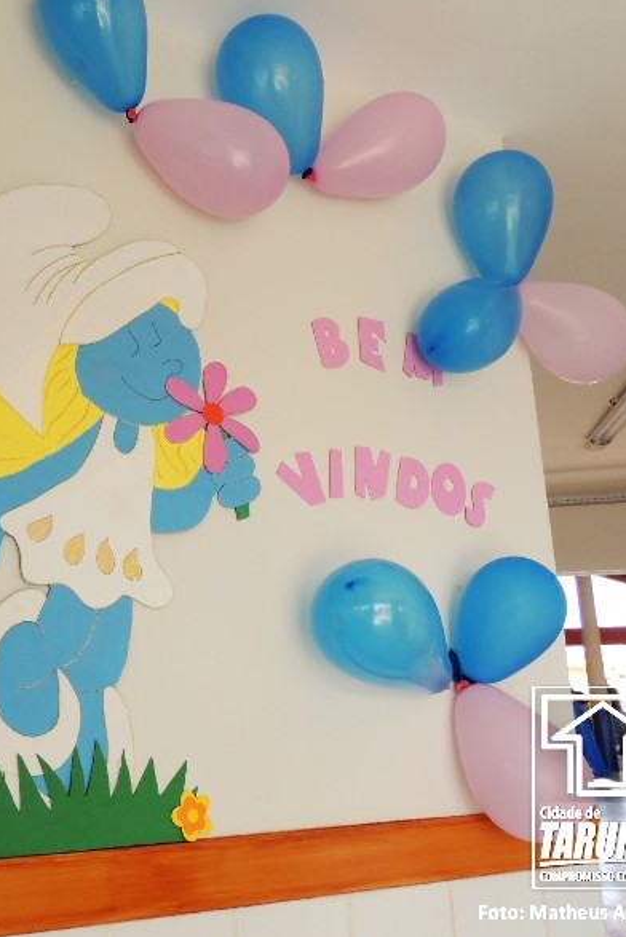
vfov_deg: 55.8
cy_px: 466
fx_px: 886
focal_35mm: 34
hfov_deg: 37.5
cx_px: 121
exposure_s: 1/125
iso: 100
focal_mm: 4.3
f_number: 3
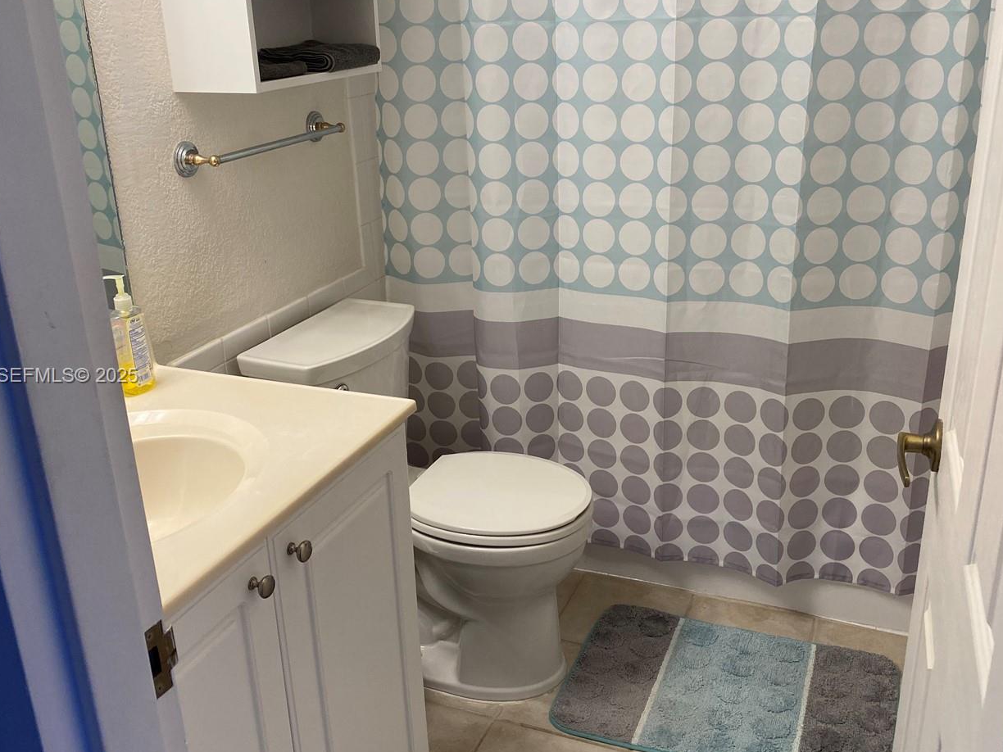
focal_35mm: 34
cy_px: 377
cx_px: 538
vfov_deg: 41.8
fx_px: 985
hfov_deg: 53.9
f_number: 1.8
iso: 100
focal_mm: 4.25
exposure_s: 1/120
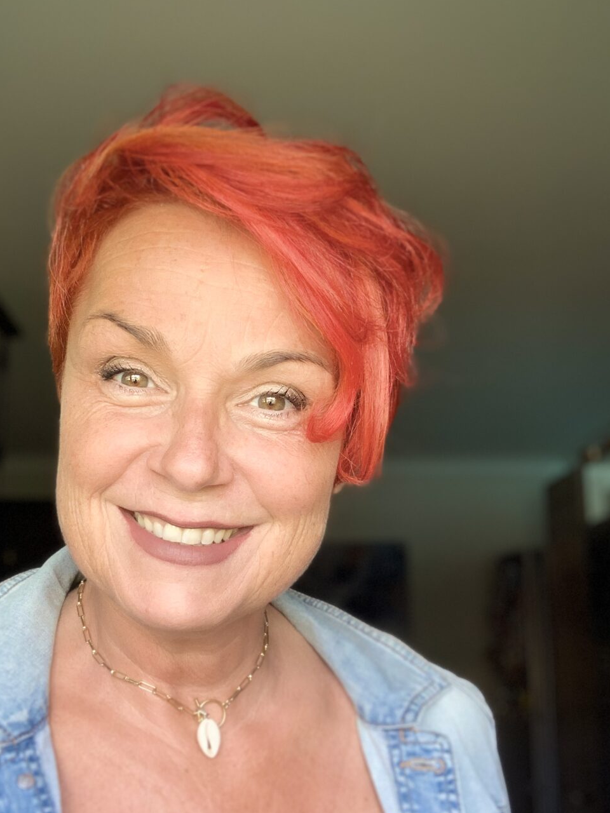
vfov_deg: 46.6
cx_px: 247
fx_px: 940
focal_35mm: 40
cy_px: 474
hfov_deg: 35.8
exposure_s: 1/121
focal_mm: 2.87
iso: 64
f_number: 2.2
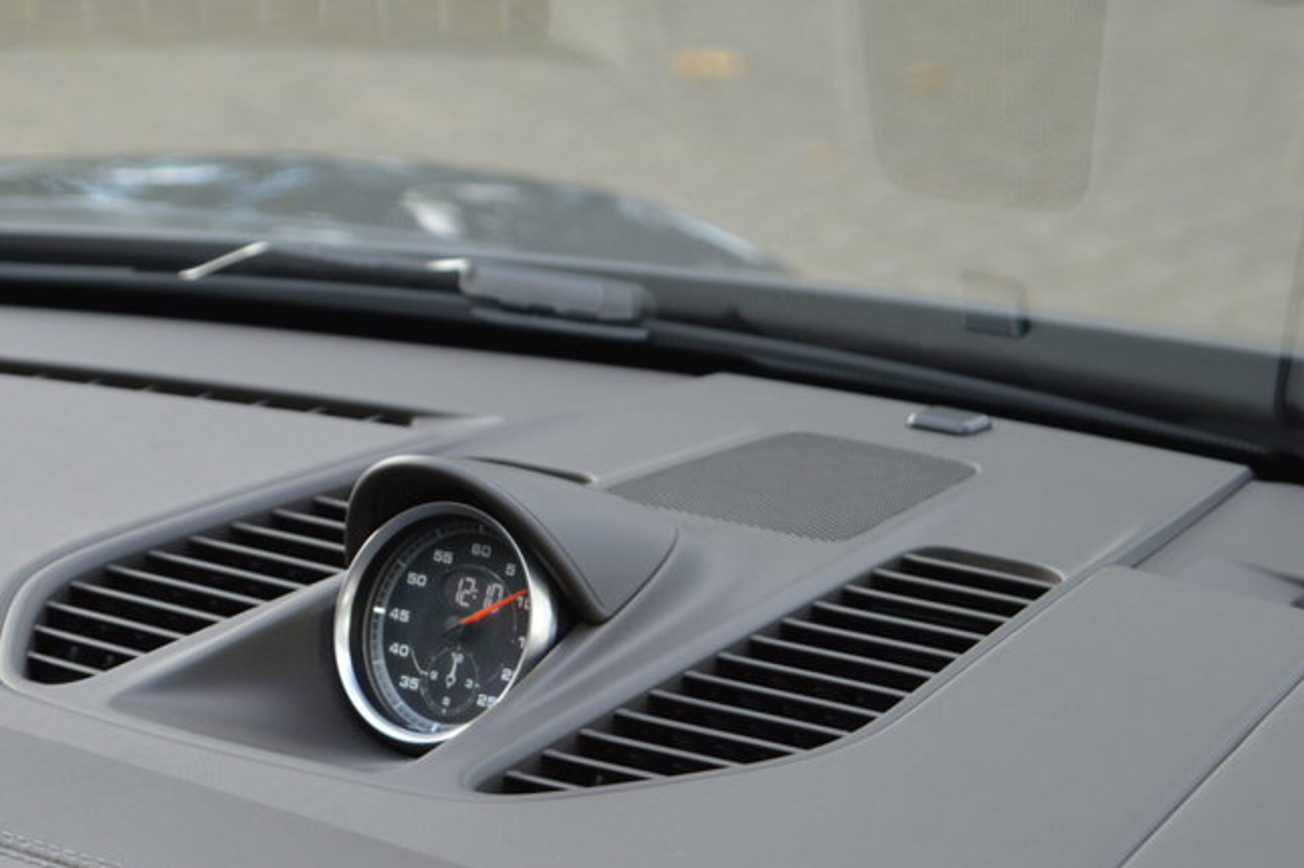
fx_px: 4735
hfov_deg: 15.6
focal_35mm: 131
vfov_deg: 10.5
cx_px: 418
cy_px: 633
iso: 320
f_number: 5.6
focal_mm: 55
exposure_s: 1/125
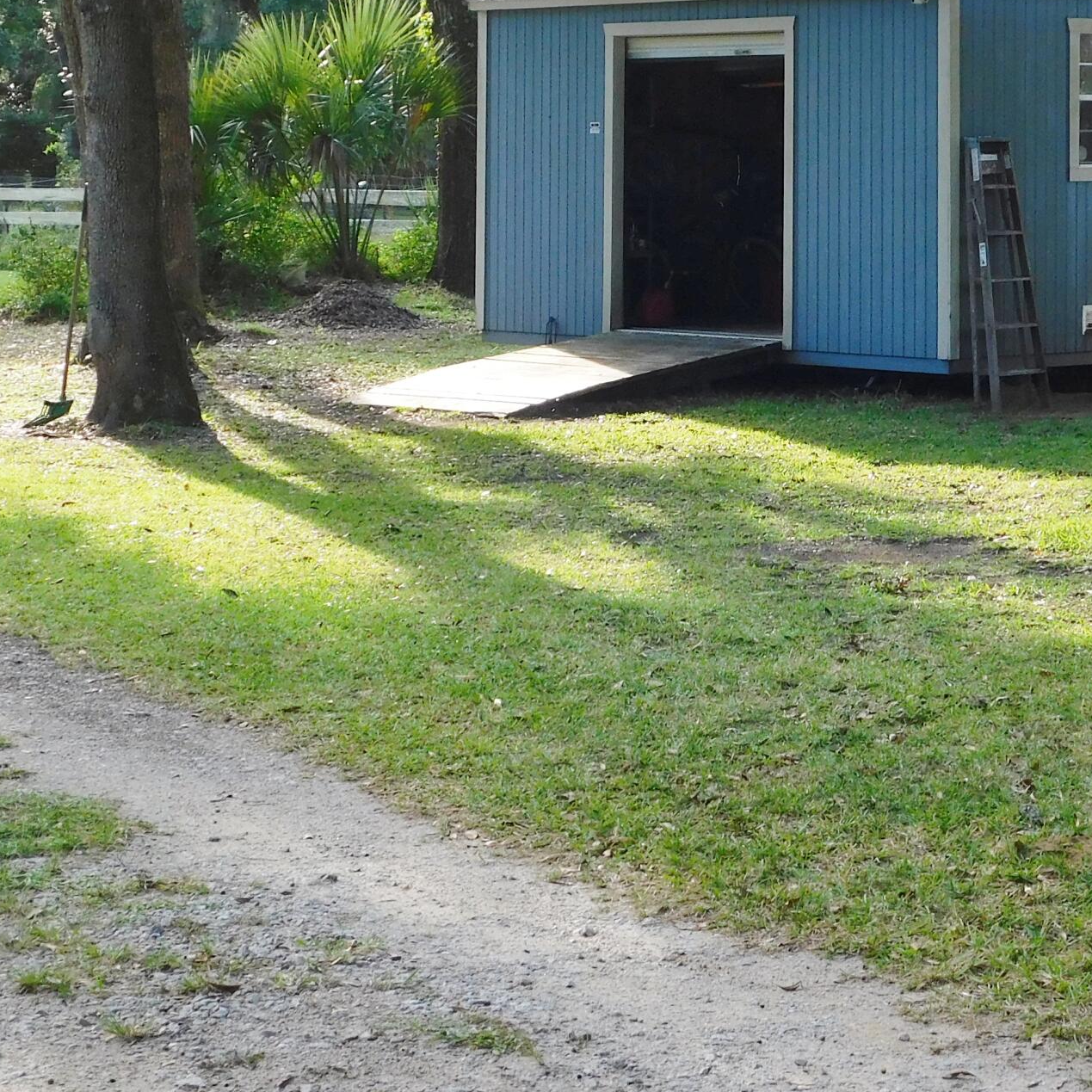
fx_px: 3355
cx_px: 768
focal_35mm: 94
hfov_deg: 18.4
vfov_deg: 18.3
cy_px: 201
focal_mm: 8
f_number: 3.7
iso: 125
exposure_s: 1/100
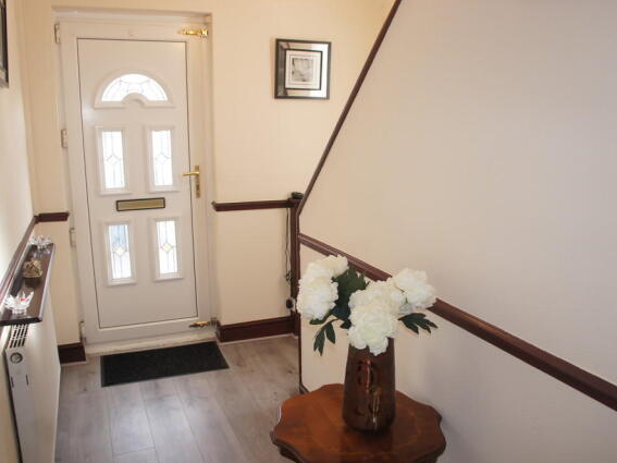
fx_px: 535
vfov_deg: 46.8
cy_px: 236
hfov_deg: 59.9
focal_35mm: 30
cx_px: 338
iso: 400
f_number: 3.5
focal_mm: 18
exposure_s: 1/60
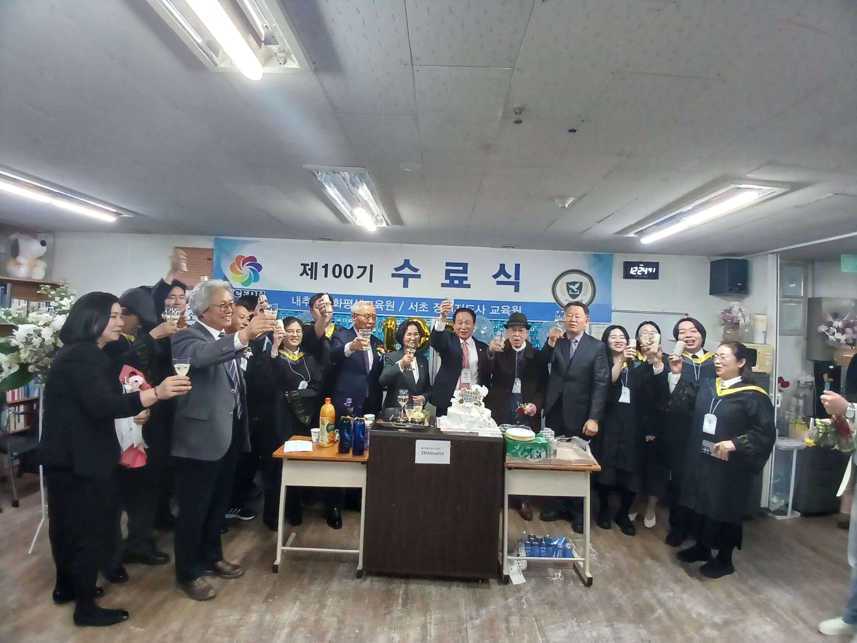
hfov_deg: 91.0
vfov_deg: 74.7
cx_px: 428
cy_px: 322
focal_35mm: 17
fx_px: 421
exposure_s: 1/30
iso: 160
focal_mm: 1.4
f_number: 2.2
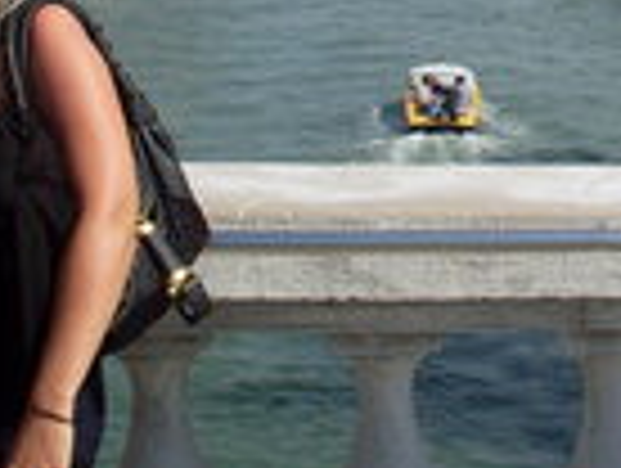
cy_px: -194
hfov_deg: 17.4
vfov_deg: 12.9
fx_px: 1977
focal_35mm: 110
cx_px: 626
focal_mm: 6.3
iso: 80
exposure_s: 1/250
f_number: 8.4
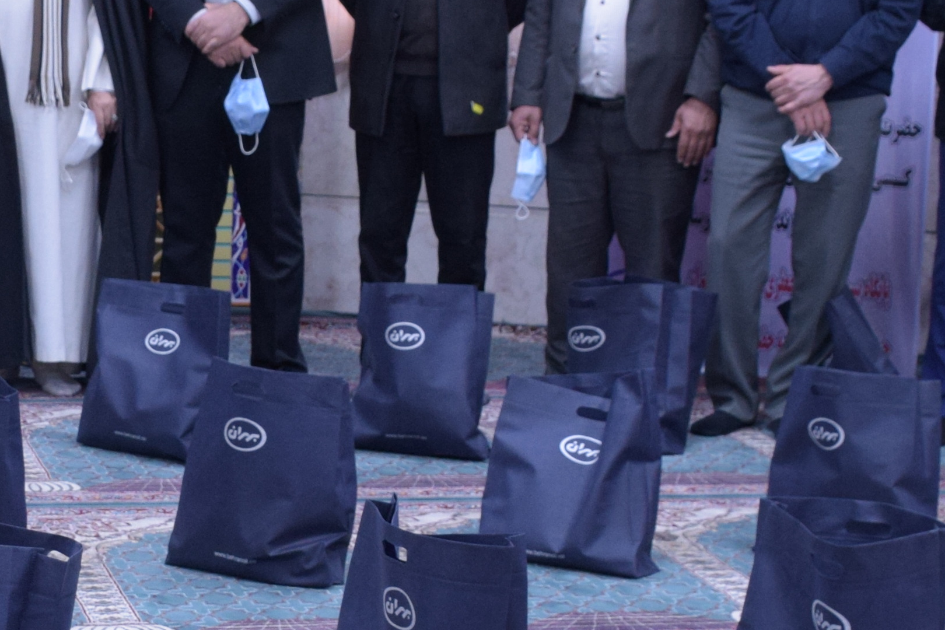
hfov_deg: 19.9
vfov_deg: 13.7
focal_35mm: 100
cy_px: 411
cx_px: 41
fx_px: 2625
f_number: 4.5
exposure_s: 1/30
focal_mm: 18
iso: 800
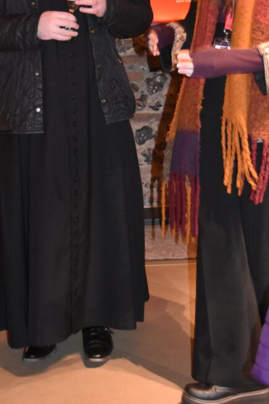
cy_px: 95
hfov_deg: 17.1
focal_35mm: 80
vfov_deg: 25.0
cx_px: 122
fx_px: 897
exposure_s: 1/60
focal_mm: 34
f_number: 4.5
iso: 6400
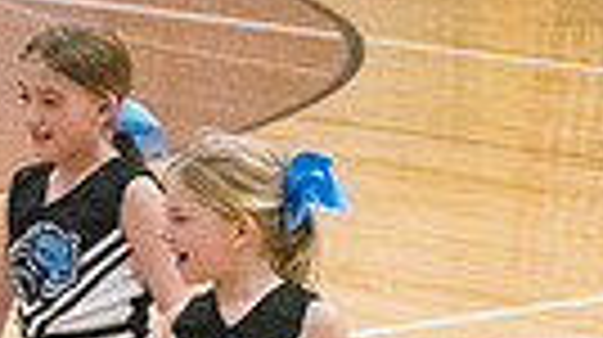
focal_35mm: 409
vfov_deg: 3.0
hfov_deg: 5.2
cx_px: -639
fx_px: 6532
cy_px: 408
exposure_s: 1/1250
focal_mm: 90
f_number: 5
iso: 10000
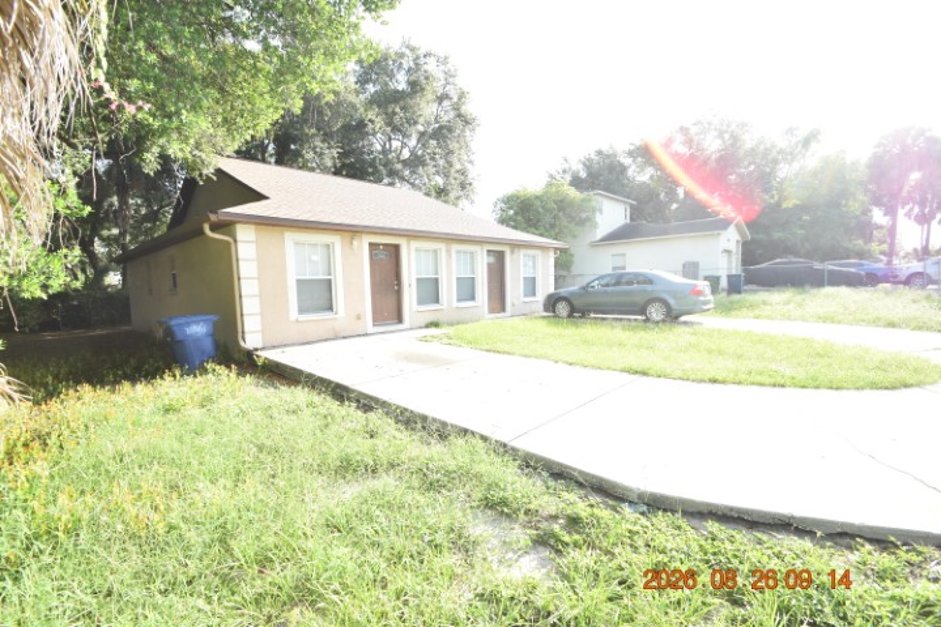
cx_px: 470
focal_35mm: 15
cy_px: 314
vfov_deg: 77.3
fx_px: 392
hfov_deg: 100.4
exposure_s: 1/250
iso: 400
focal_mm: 10
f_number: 8
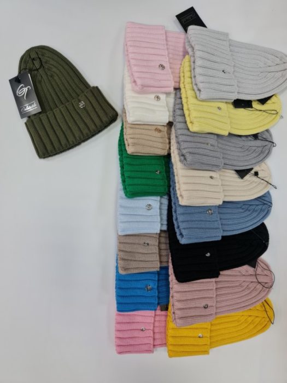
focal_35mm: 25
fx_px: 276
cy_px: 192
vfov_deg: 69.4
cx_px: 144
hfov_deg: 54.9
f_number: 1.8
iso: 125
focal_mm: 7
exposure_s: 1/100
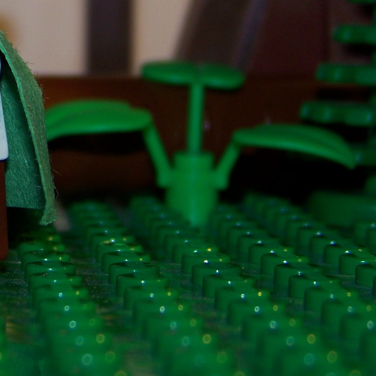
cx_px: -71
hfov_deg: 10.6
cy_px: 37
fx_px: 2003
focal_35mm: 163
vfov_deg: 10.7
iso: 64
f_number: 3.2
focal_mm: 11.7
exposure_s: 1/30
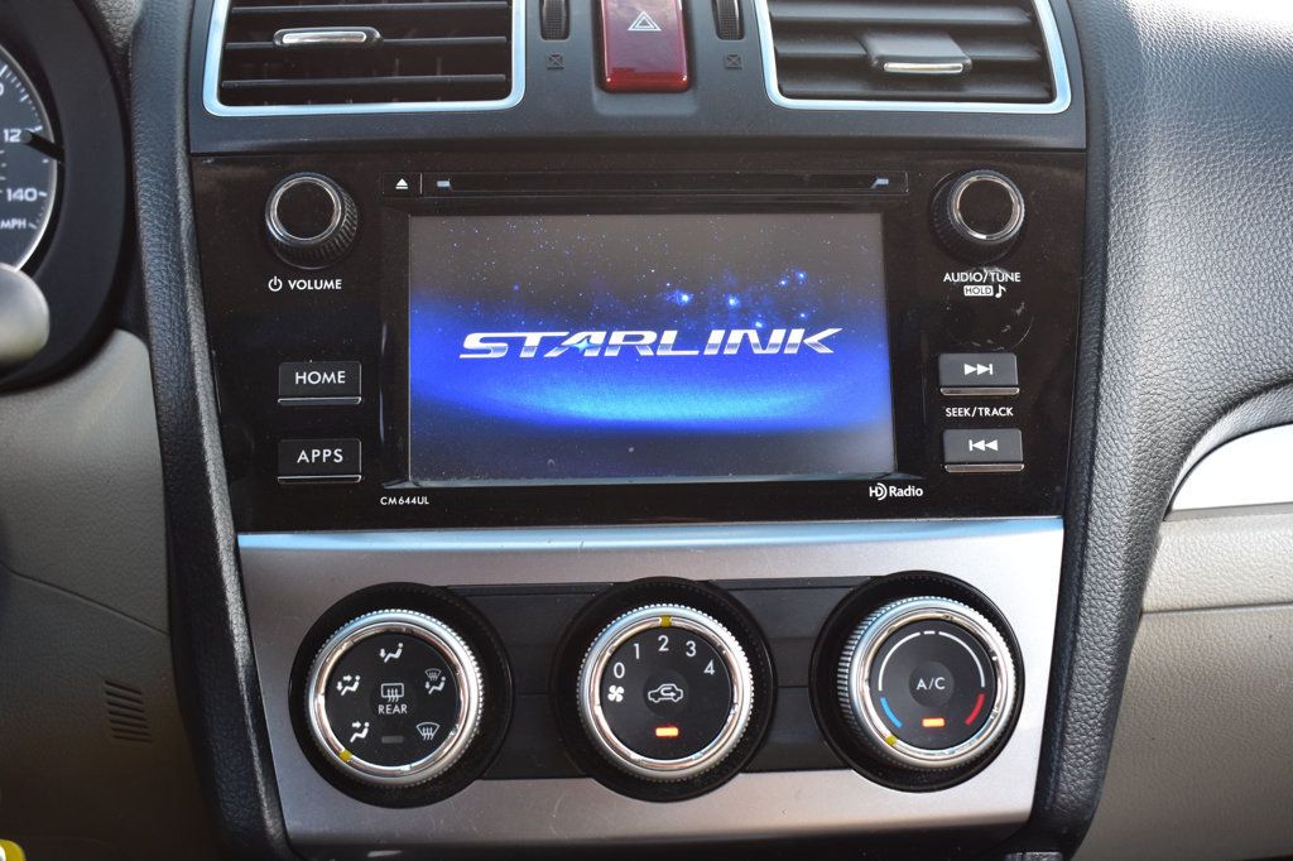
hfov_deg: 46.4
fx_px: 1508
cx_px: 646
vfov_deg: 31.9
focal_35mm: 42
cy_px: 430
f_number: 6.3
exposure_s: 1/20
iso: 400
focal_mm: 28
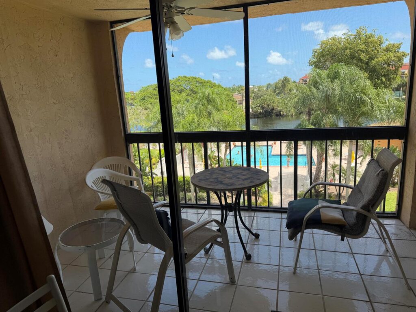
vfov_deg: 56.8
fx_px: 288
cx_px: 208
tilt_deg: -10.9
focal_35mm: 24
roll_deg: +3.9
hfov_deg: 71.6
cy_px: 156
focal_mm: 6.76
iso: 80
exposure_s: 1/1139
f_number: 1.78
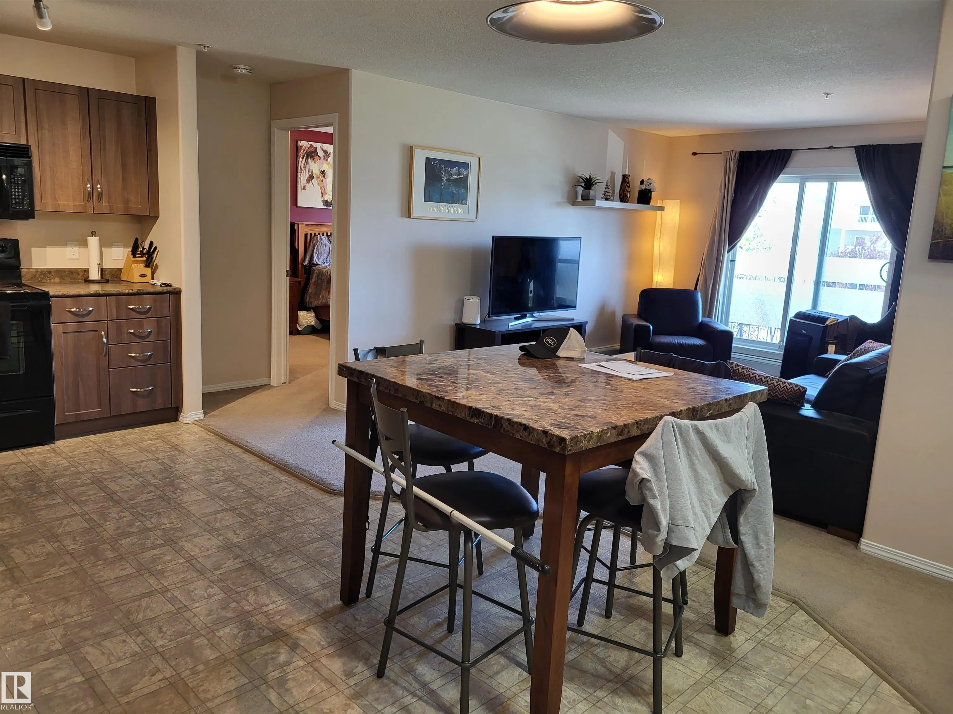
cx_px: 476
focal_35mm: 26
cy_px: 357
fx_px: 716
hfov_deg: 67.3
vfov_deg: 53.1
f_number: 1.8
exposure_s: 1/40
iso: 160
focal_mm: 5.4
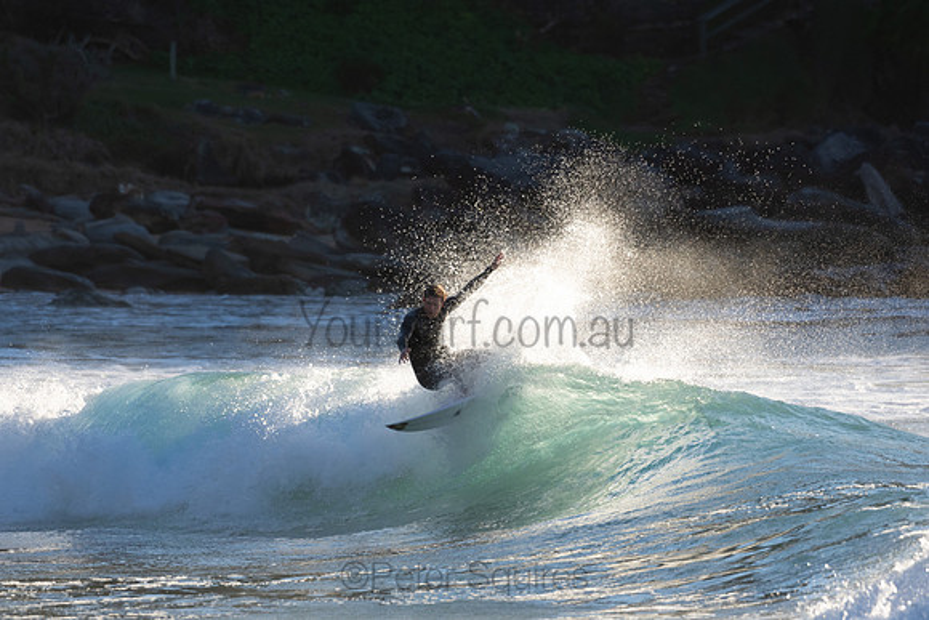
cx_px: 464
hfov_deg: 3.8
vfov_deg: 2.5
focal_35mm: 540
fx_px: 13938
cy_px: 310
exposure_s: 1/1600
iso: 450
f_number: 5.6
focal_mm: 360
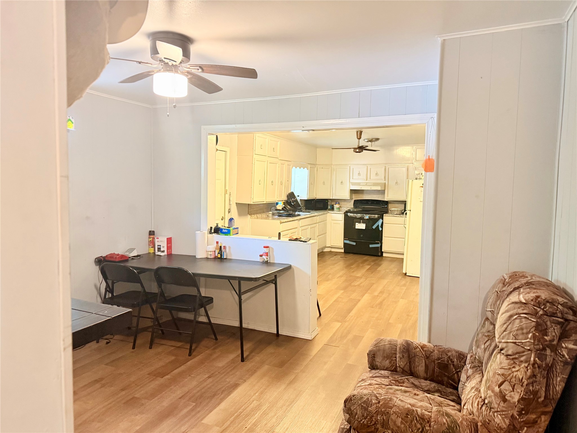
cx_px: 288
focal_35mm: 24
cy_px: 216
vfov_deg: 56.8
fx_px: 400
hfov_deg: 71.6
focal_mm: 6.76
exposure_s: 1/60
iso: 500
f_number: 1.78
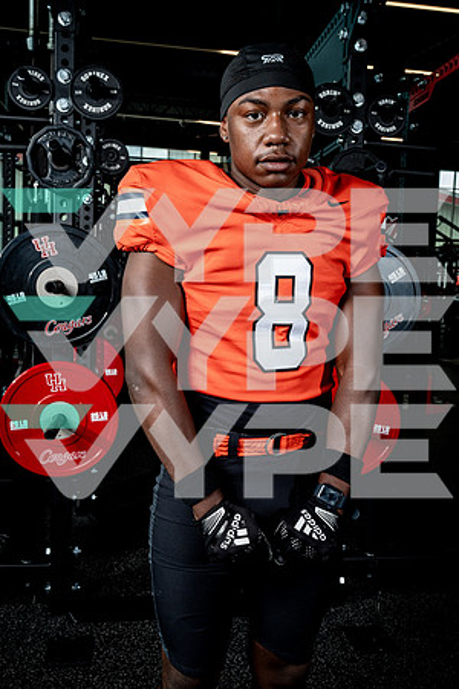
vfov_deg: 55.8
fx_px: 650
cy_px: 344
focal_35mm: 34
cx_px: 230
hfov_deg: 38.9
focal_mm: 34
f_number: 9
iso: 640
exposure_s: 1/250
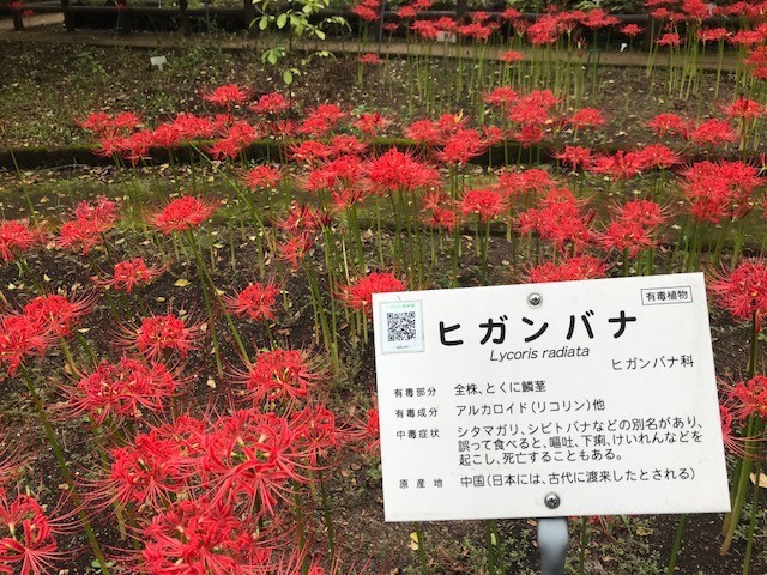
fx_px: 620
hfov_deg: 63.4
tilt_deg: -27.8
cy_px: 288
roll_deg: +0.9
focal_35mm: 28
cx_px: 384
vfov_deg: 49.7
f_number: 1.8
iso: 20
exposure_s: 1/499
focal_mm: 3.99
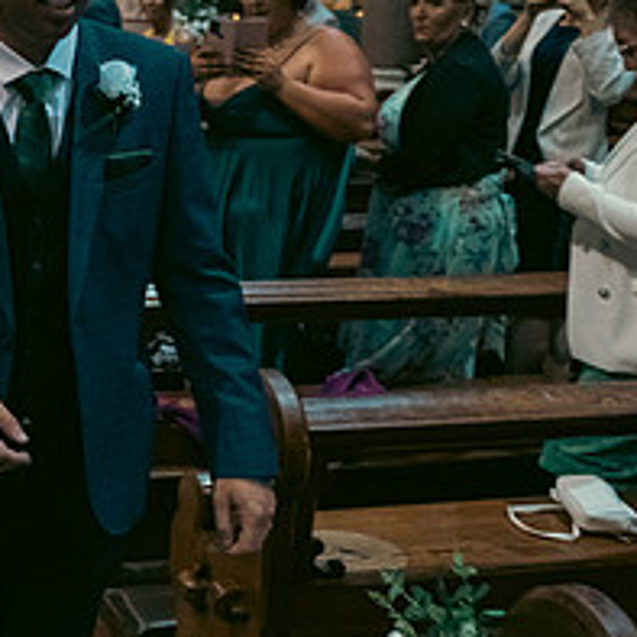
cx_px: -142
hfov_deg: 25.5
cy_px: 173
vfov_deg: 28.3
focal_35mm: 60
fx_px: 1249
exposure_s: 1/160
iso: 1000
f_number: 3.5
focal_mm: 24
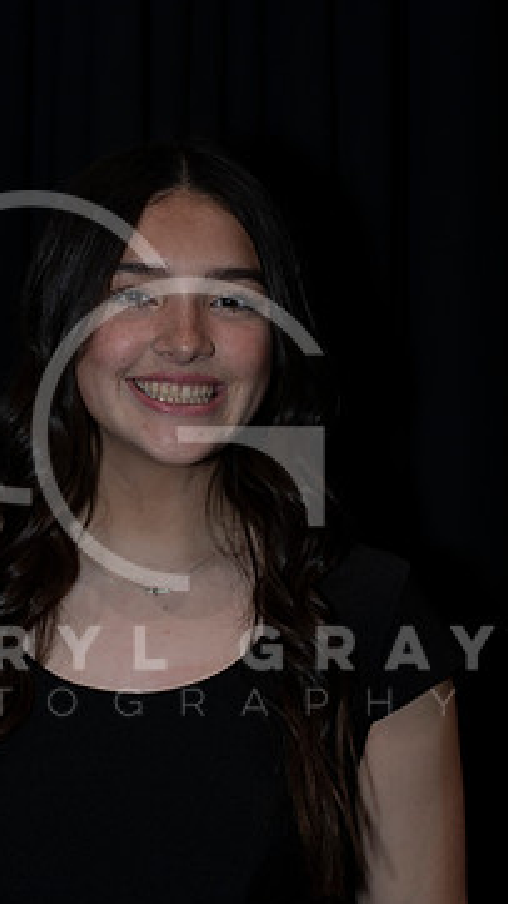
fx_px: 2347
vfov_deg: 21.8
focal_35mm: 98
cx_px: 145
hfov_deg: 12.3
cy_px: 458
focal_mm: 50
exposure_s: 1/400
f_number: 2.8
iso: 250
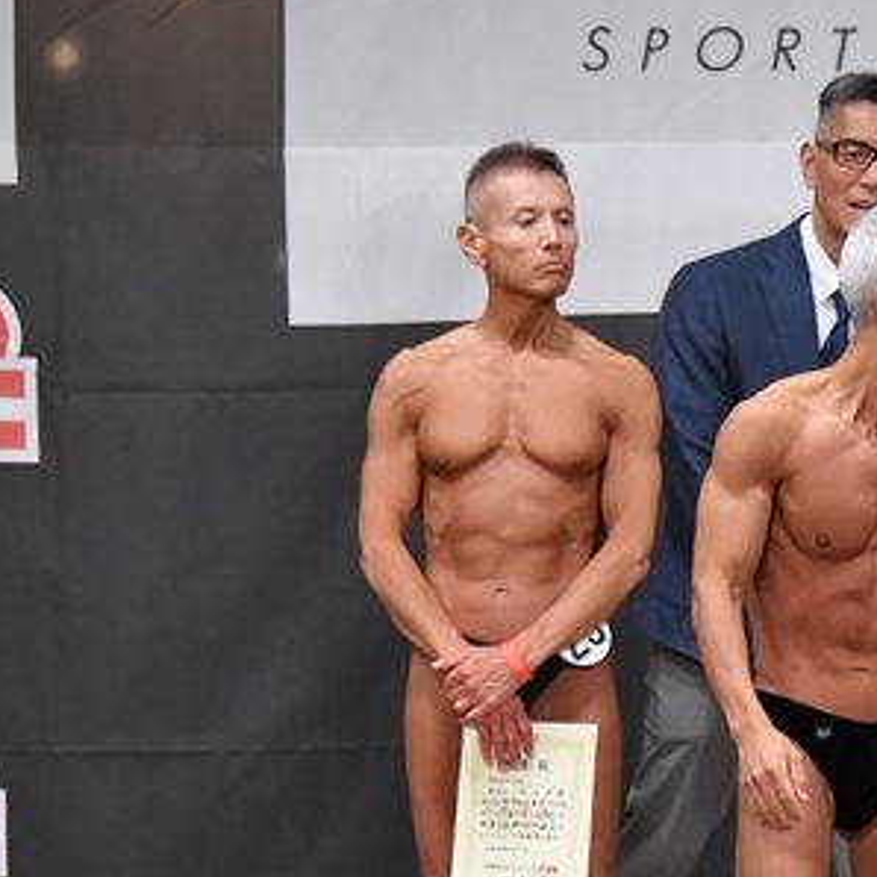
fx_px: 11838
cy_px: 721
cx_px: 1034
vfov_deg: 4.2
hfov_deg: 4.2
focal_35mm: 413
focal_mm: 125
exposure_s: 1/400
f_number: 5.6
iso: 5000
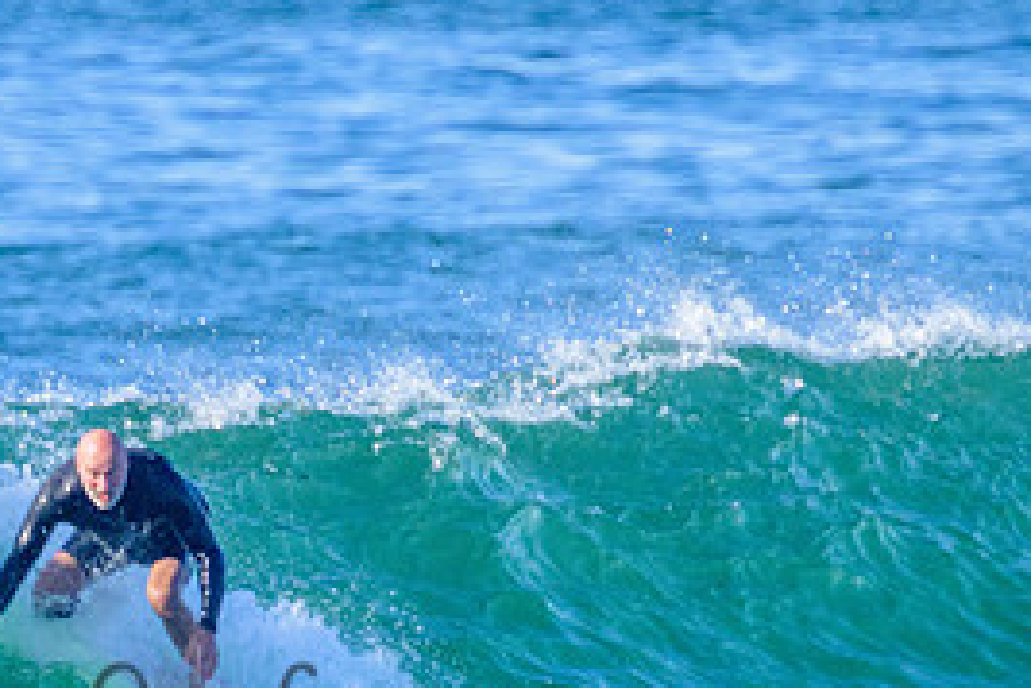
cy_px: 565
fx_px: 58104
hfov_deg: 1.0
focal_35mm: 2029
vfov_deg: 0.7
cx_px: 250
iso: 2000
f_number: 11
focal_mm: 800
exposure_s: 1/2000
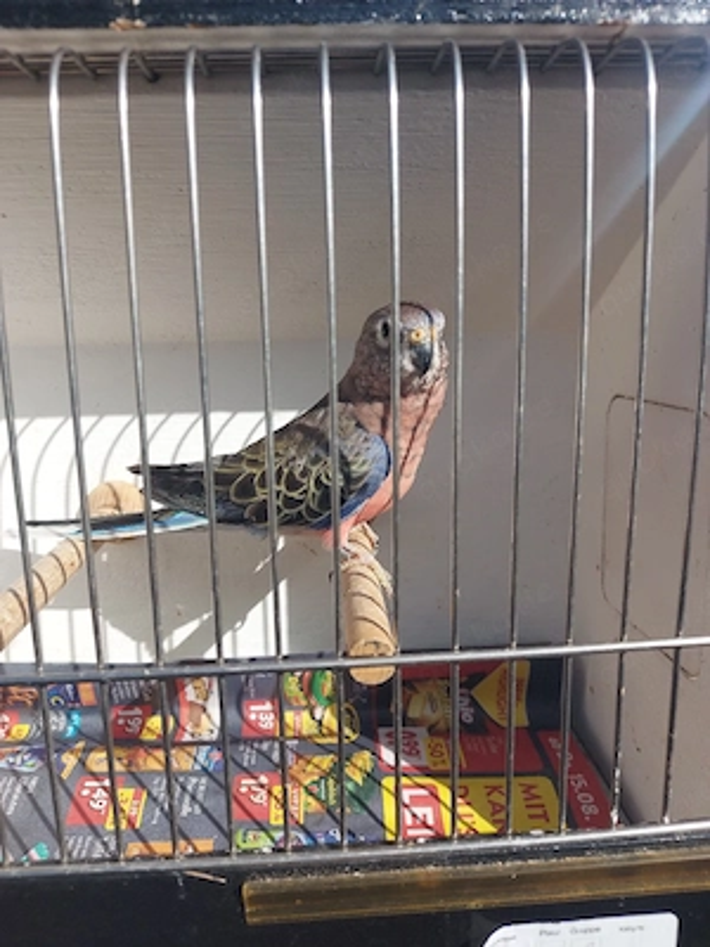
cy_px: 474
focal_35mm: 24
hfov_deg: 56.8
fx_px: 656
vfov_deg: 71.6
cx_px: 355
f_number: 1.8
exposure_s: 1/1000
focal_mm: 5.23
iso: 32
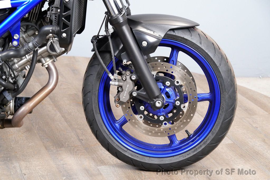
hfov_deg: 21.2
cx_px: 135
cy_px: 90
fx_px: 720
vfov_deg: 14.3
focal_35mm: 96
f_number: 7.1
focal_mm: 96
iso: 5000
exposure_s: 1/80
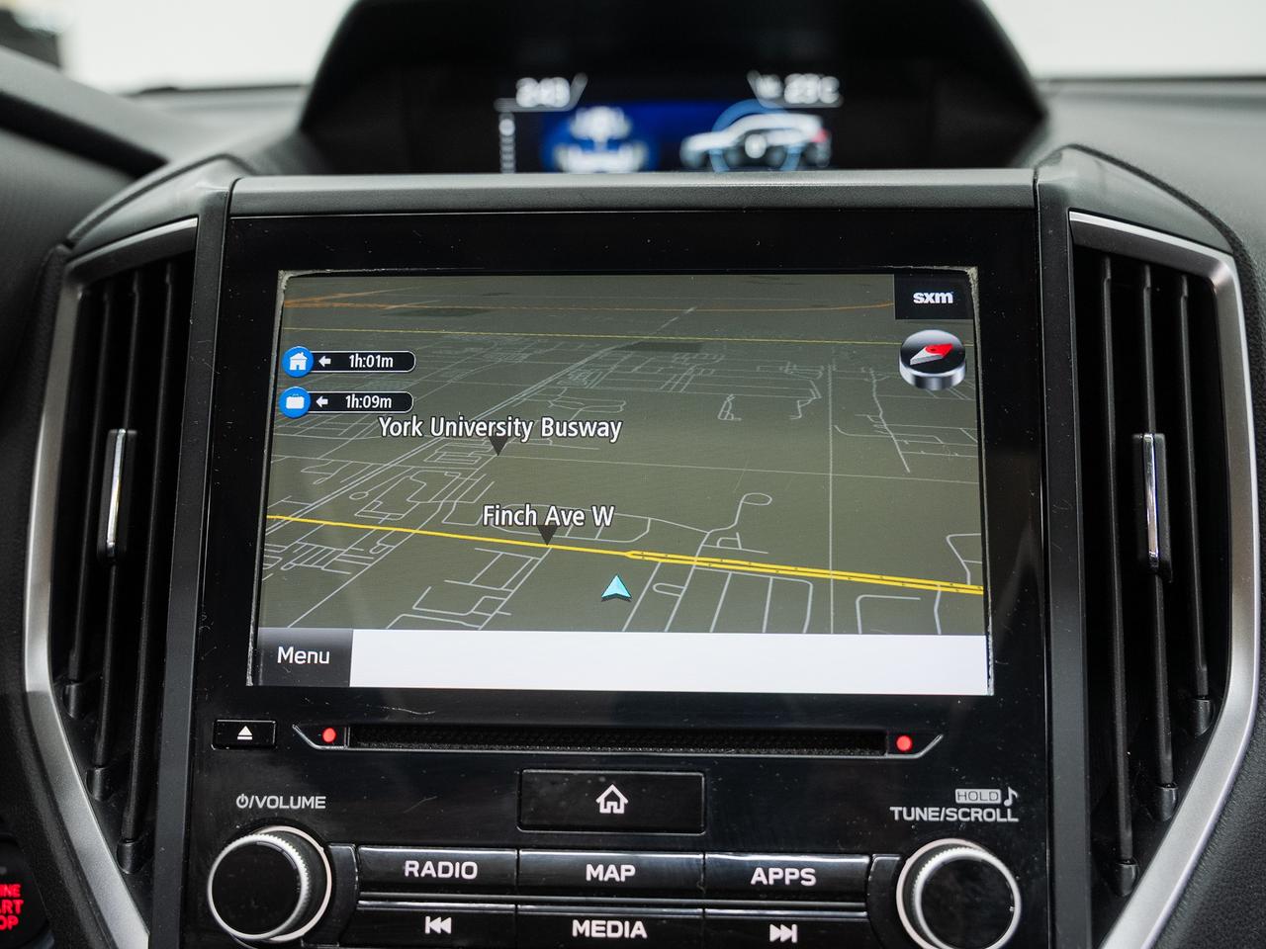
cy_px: 506
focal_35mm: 36
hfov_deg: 50.8
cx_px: 632
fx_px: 1334
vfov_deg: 39.2
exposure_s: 1/30
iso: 800
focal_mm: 30.5
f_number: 4
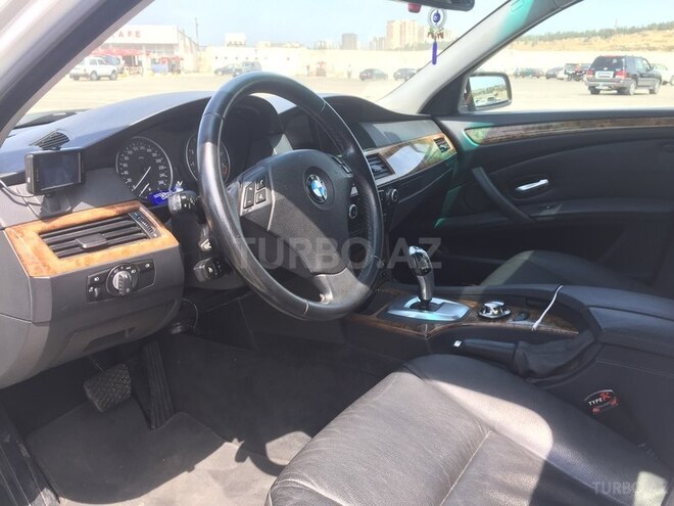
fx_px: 565
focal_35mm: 29
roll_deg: -0.3
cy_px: 253
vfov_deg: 48.2
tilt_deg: -16.8
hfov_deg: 61.7
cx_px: 337
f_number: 2.2
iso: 32
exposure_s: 1/262
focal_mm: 4.15
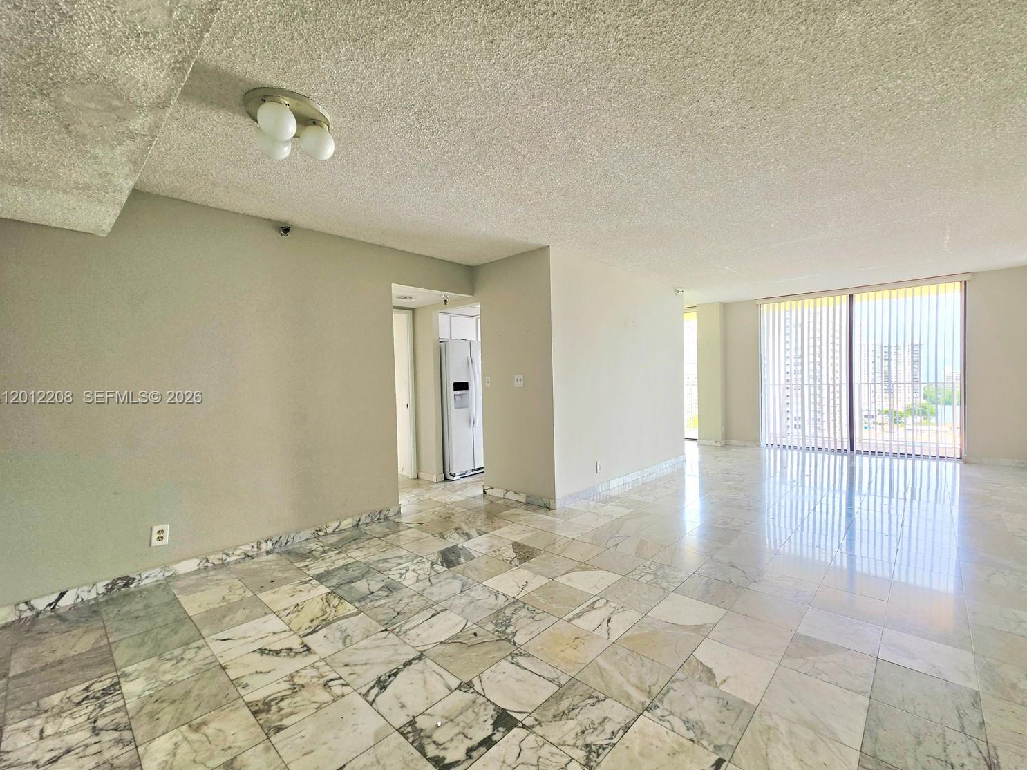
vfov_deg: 85.6
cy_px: 398
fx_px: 415
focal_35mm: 14
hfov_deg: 102.0
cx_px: 540
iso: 25
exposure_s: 1/120
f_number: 1.9
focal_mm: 2.2
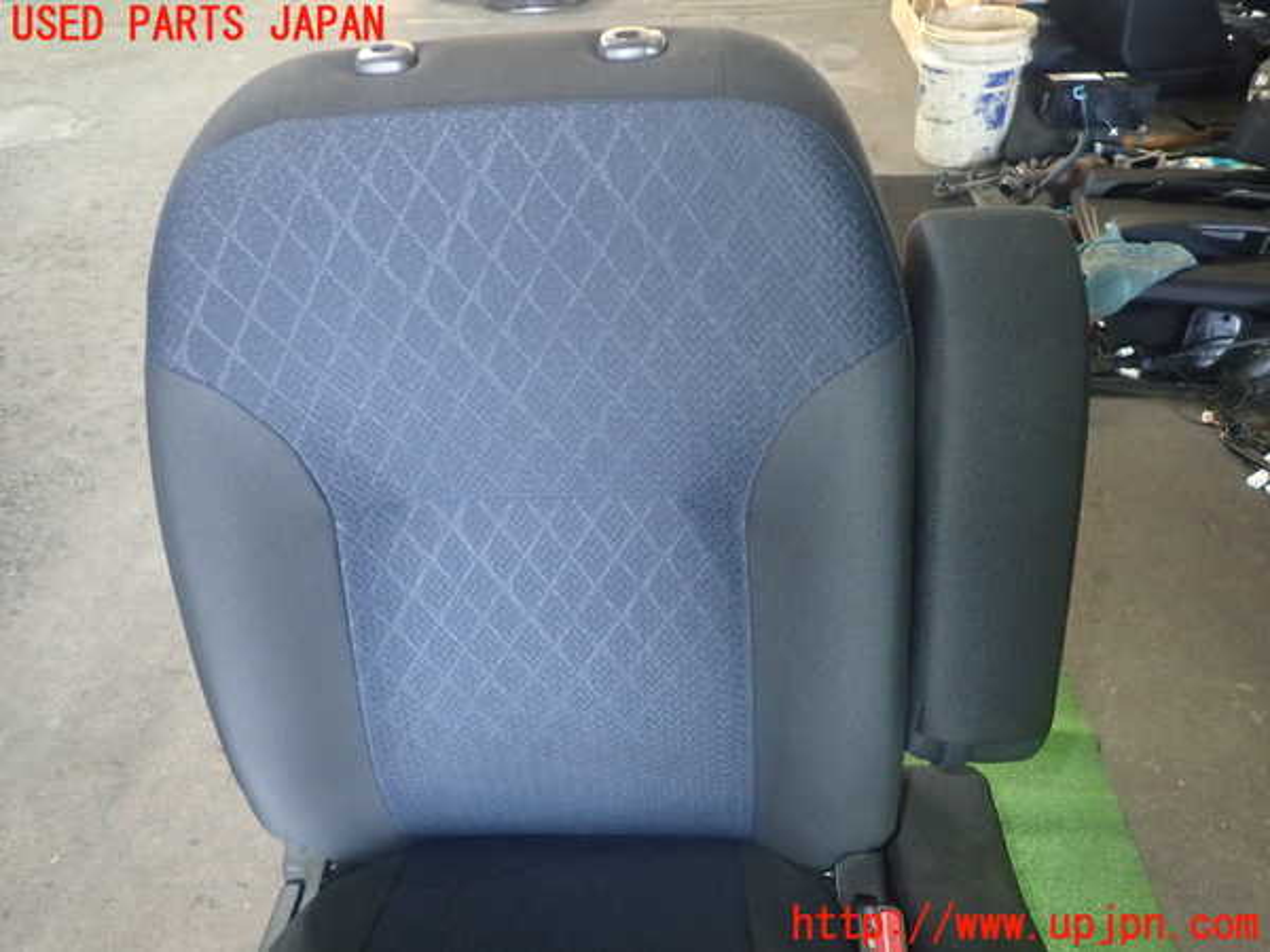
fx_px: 917
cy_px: 476
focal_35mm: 25
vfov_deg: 54.9
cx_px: 635
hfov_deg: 69.4
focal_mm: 4.5
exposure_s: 1/30
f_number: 2
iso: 400
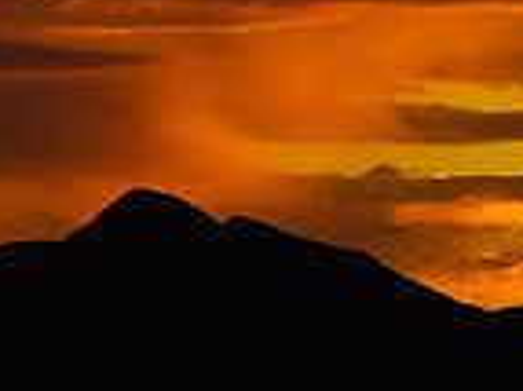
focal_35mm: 945
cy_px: -222
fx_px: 14266
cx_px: 740
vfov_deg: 1.6
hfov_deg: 2.1
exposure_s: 1/30
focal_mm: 160
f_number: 11
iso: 220
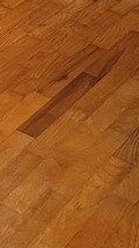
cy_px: -190
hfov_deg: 8.2
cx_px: -277
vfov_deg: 15.0
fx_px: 821
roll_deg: +0.4
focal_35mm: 125
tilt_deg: -13.9
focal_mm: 6.76
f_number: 1.78
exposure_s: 1/120
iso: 400
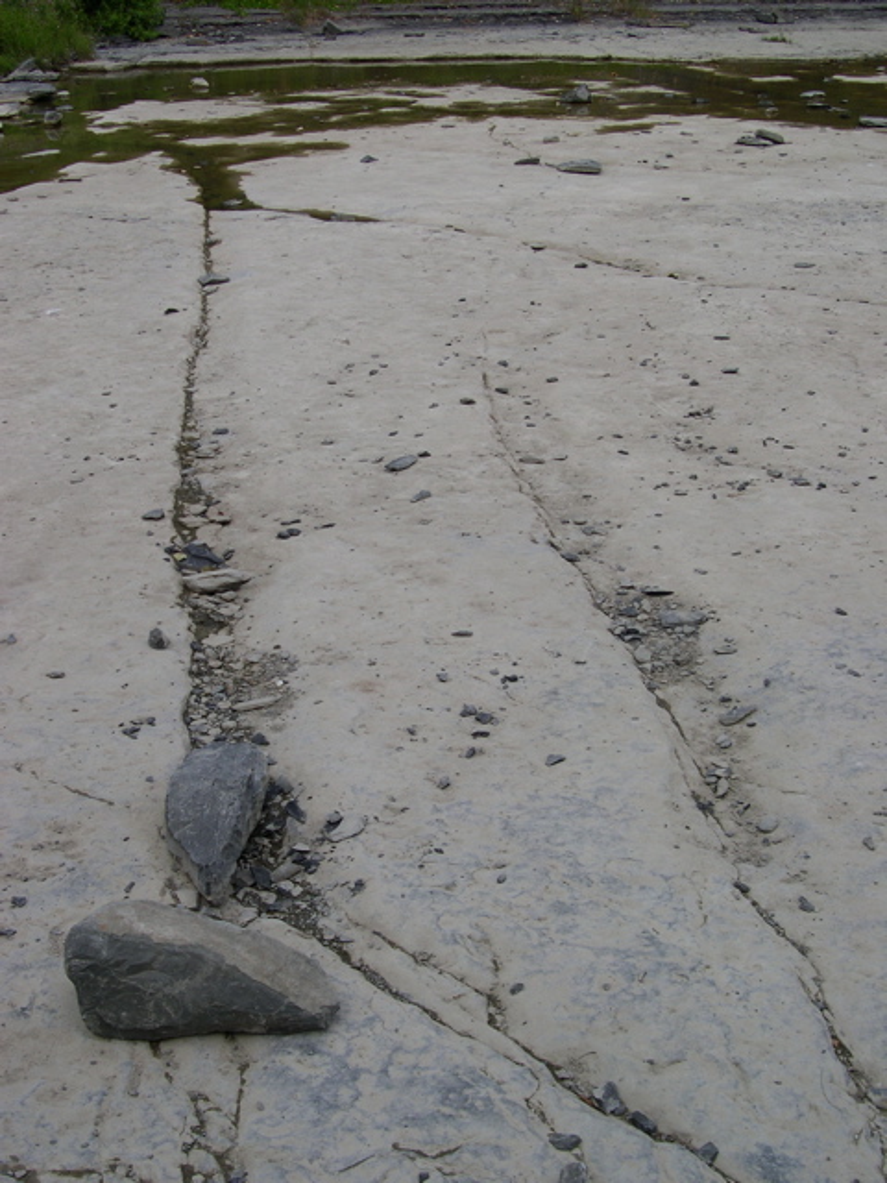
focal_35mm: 38
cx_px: 444
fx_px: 1298
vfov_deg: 49.0
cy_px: 592
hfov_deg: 37.7
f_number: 7.6
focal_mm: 8
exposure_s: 1/126
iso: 100
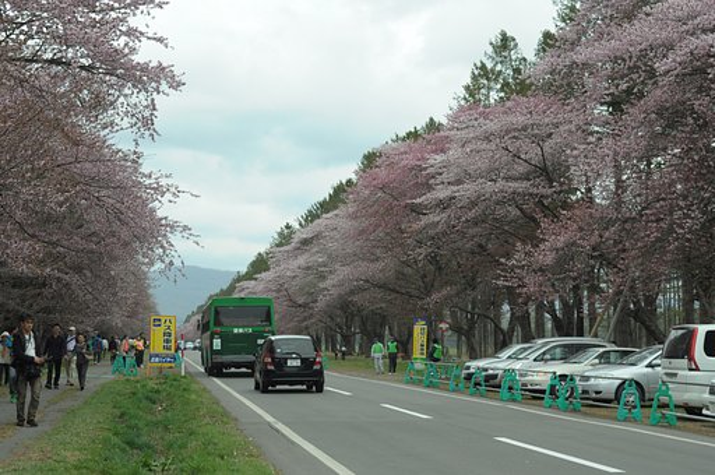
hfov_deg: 30.5
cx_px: 358
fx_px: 1309
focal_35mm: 66
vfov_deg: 20.6
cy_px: 238
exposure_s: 1/400
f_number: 10
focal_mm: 44
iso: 400
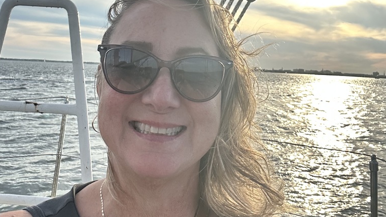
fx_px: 450
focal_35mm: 44
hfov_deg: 46.4
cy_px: 52
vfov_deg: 26.7
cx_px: 192
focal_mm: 2.69
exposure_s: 1/575
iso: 25
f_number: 1.9
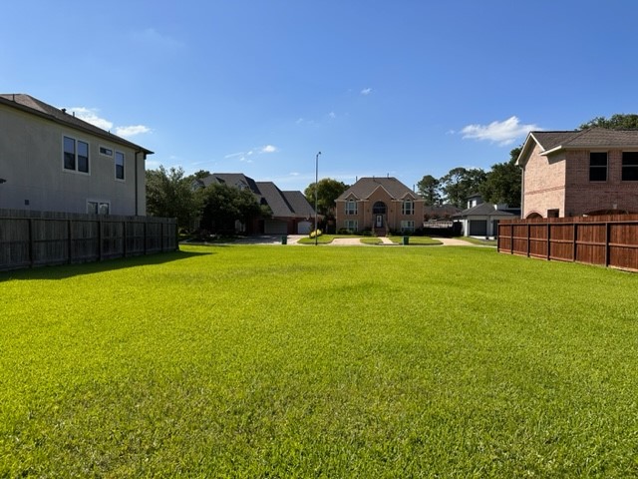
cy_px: 240
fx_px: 442
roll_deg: -0.8
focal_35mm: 24
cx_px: 319
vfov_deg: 56.8
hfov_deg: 71.6
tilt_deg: -2.2
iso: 80
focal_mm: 6.86
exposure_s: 1/5525
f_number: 1.78
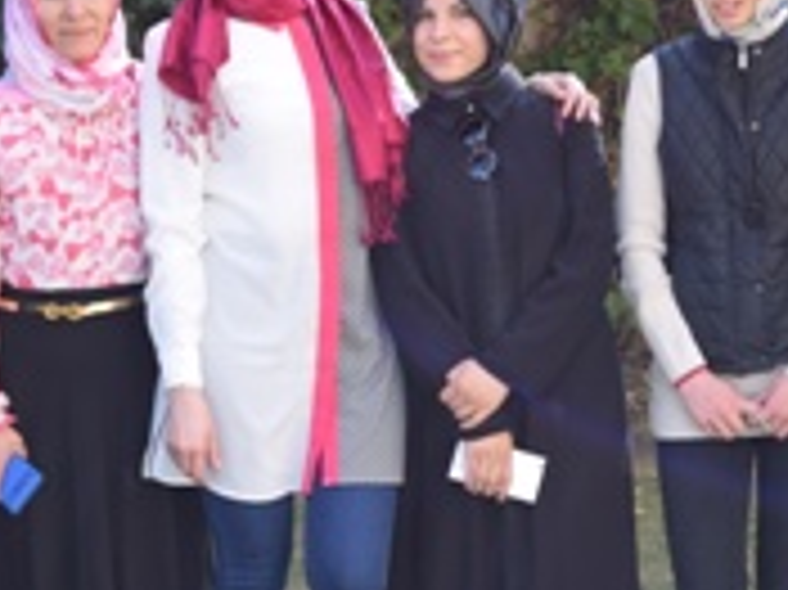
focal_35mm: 118
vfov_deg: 12.5
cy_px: 214
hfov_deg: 16.7
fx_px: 2684
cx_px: 401
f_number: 6.3
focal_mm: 32
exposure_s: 1/160
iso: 400
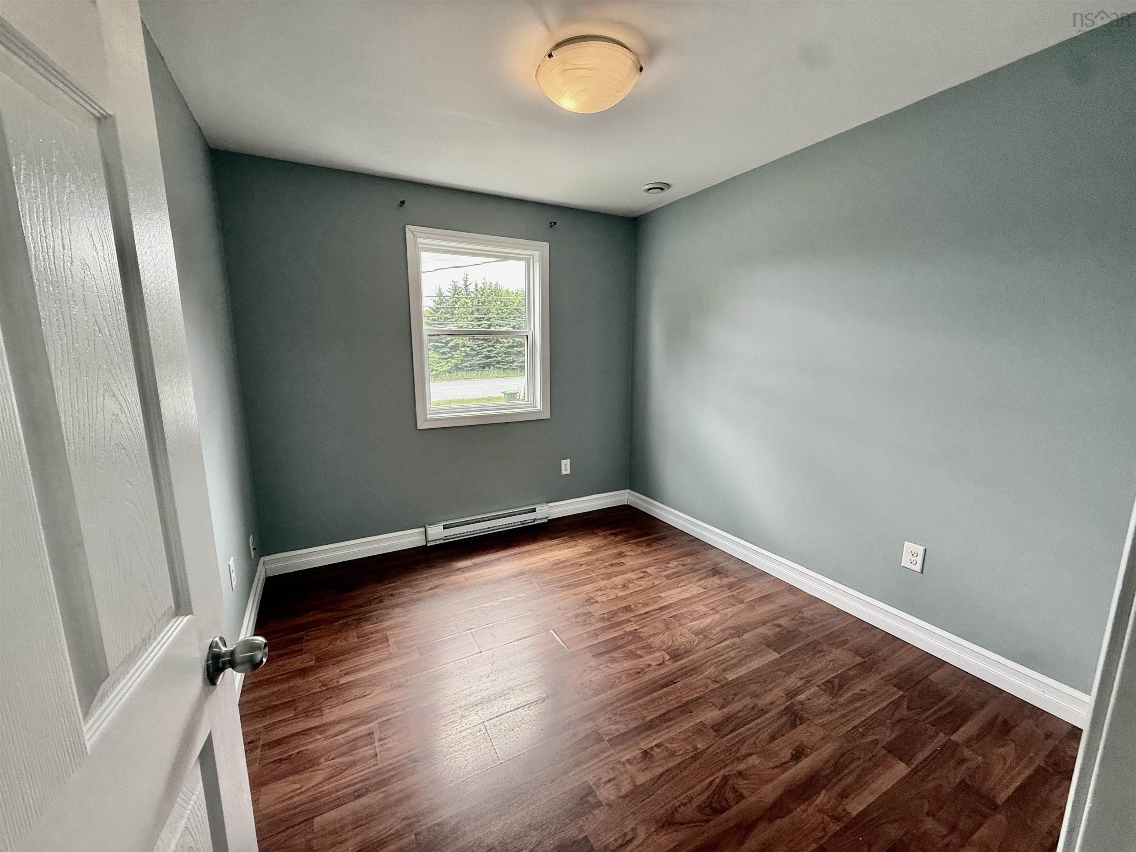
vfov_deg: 85.7
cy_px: 426
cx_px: 568
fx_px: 459
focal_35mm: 14
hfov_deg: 102.1
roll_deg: +0.8
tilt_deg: -9.4
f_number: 2.2
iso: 200
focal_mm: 2.22
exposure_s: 1/120
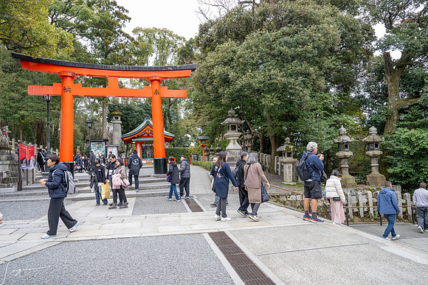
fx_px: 285
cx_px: 214
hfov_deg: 73.7
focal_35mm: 24
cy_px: 142
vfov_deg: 53.2
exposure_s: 1/500
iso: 640
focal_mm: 24
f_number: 4
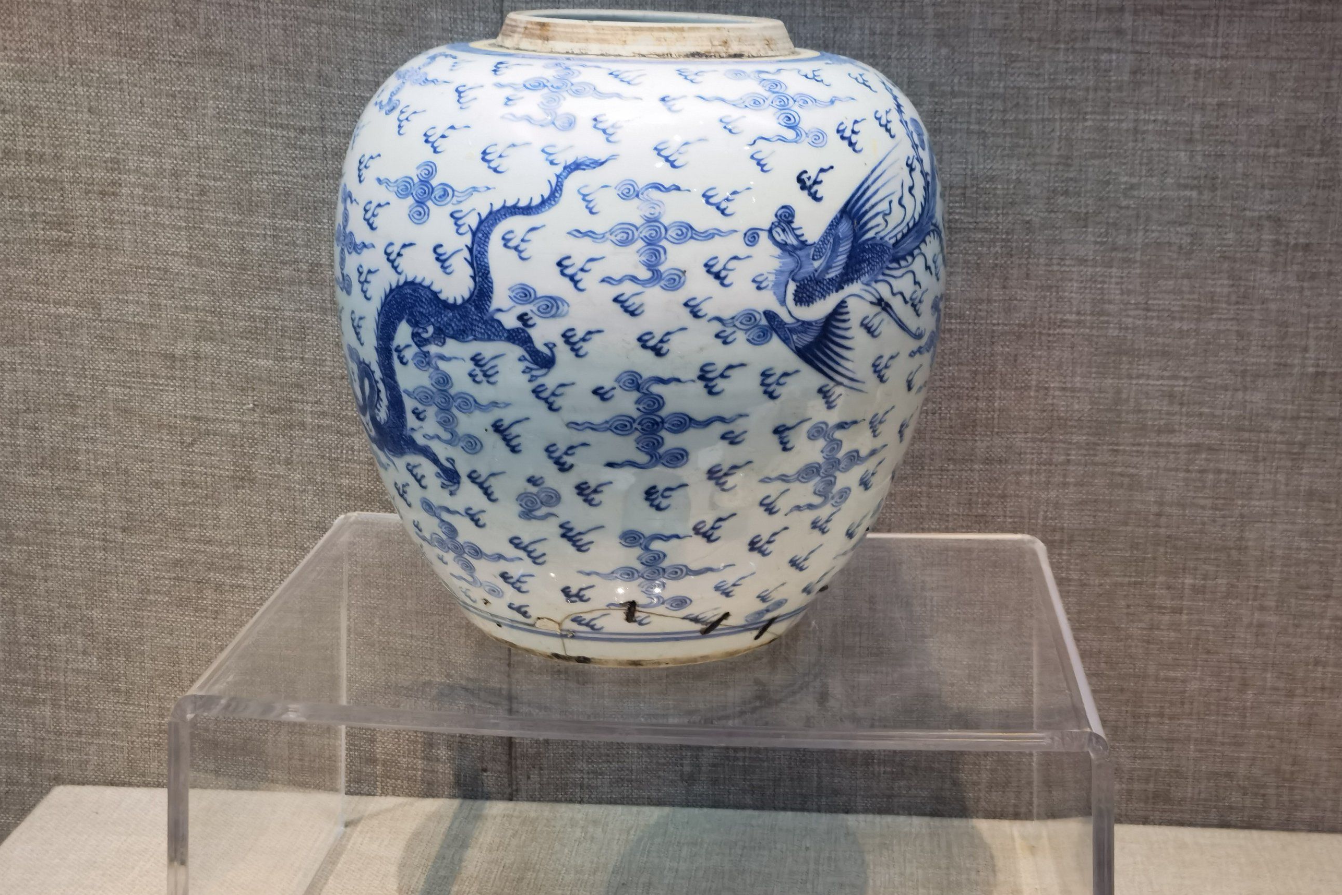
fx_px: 1976
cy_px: 441
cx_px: 678
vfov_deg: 25.5
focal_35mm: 53
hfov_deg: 37.5
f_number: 1.9
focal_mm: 6.67
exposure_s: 1/50
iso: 250
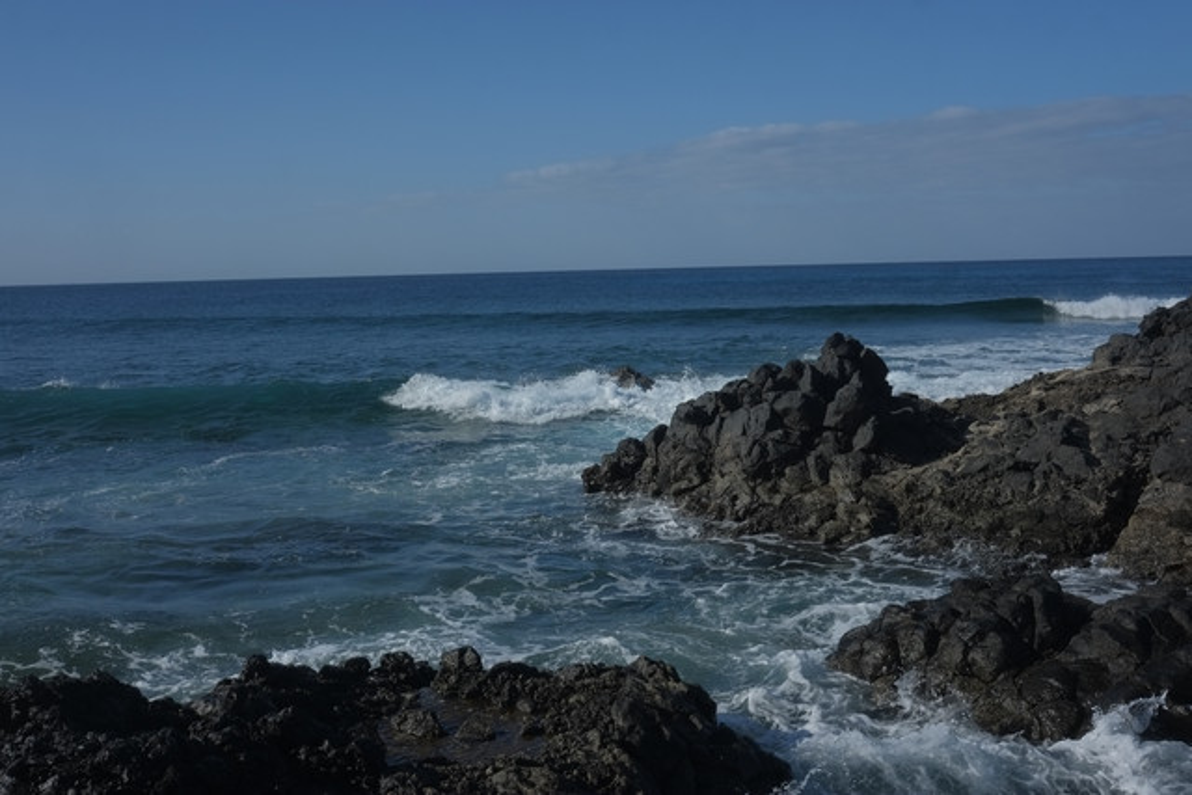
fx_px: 1358
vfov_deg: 32.6
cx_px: 596
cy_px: 398
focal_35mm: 41
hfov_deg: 47.4
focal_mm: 27
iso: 200
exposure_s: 1/420
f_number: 11
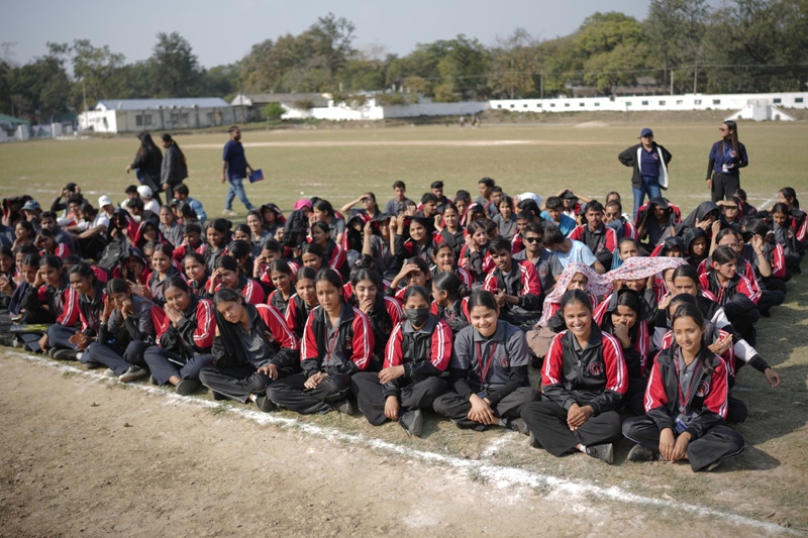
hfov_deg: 54.4
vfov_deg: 37.8
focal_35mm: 35
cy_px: 269
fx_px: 785
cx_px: 404
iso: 64
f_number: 1.8
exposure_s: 1/2000
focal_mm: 35
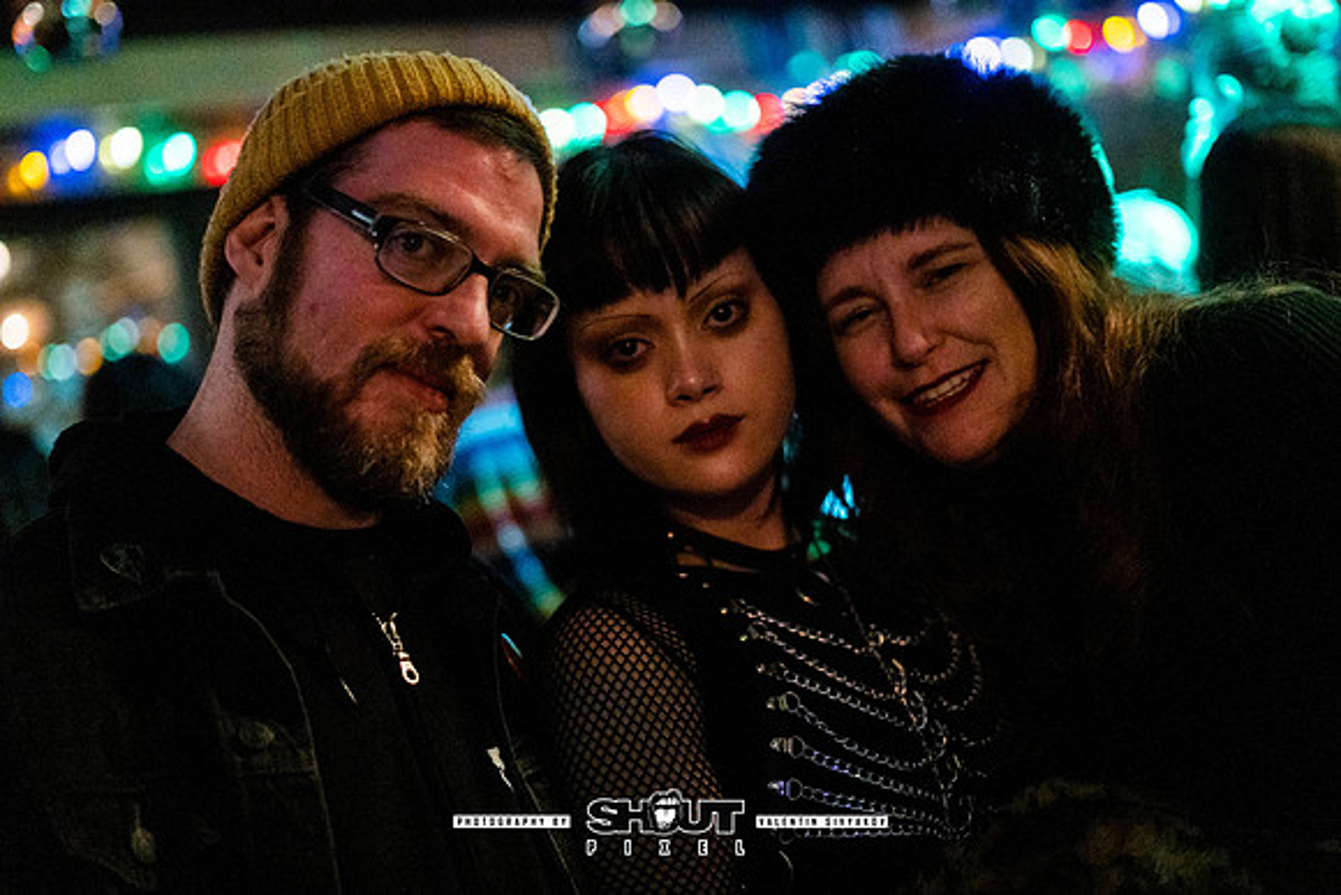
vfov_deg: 27.0
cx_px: 670
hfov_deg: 39.6
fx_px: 1863
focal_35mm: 50
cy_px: 448
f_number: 1.8
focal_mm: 50
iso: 3200
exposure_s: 1/125
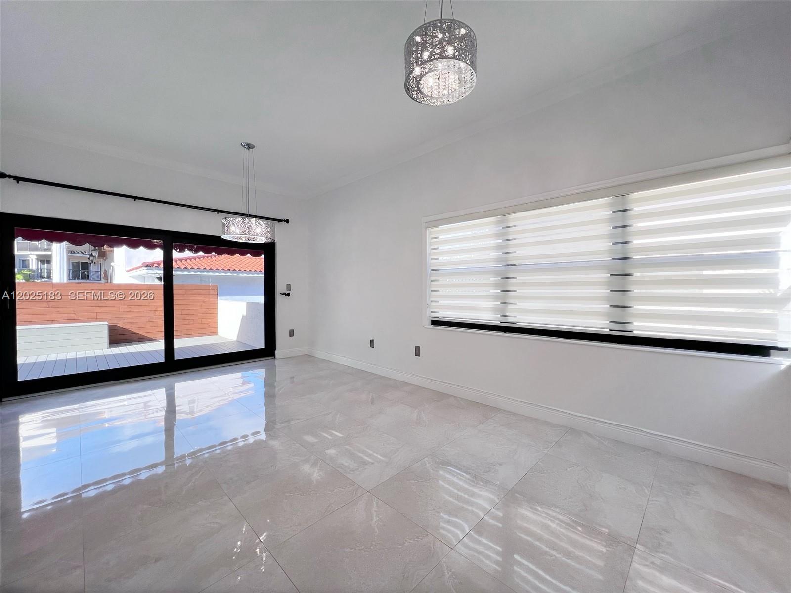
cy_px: 296
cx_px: 396
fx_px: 297
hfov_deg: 106.2
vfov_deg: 89.9
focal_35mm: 13
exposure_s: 1/120
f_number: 1.8
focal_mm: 1.57
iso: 32
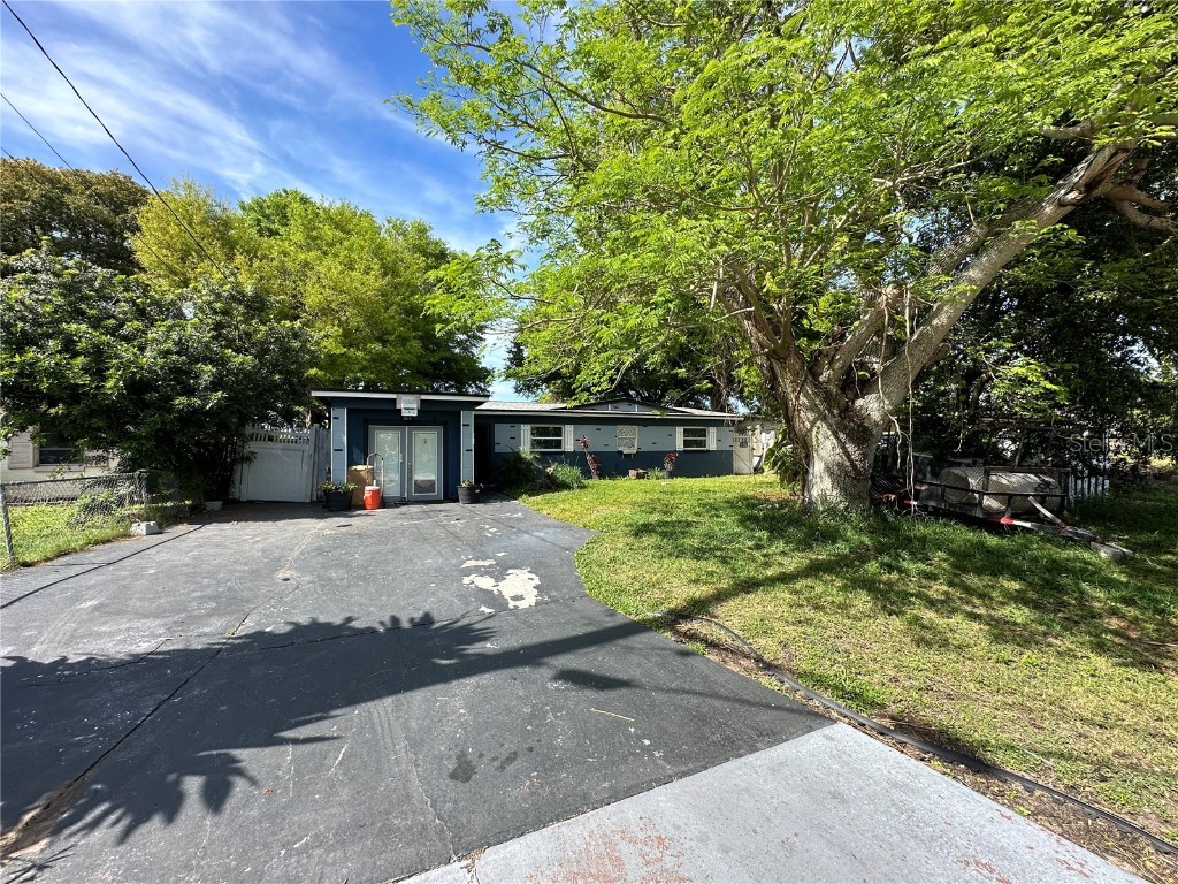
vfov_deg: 85.7
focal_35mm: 14
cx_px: 589
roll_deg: -0.2
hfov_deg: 102.1
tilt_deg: +0.9
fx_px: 476
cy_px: 442
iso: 40
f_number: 2.2
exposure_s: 1/754
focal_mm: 2.22
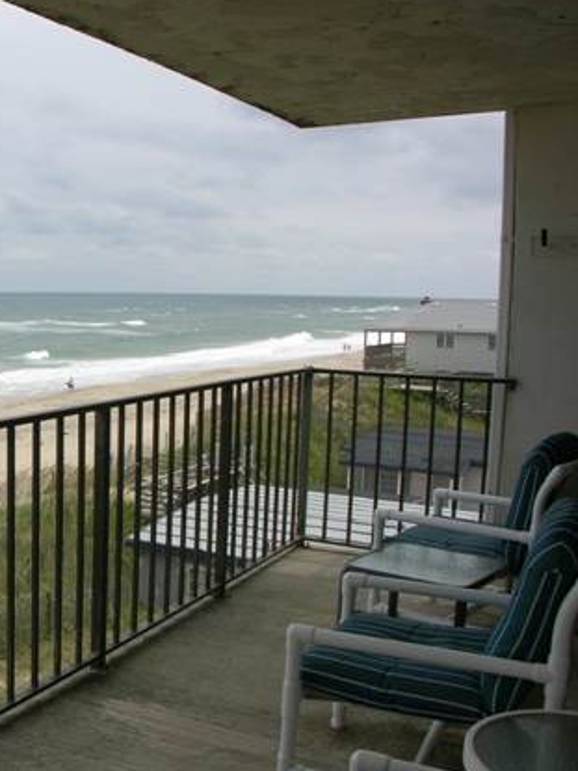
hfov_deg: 25.5
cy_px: 420
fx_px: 1203
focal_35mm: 54
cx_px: -13
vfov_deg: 35.5
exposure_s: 1/300
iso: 50
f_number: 6.3
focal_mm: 8.9
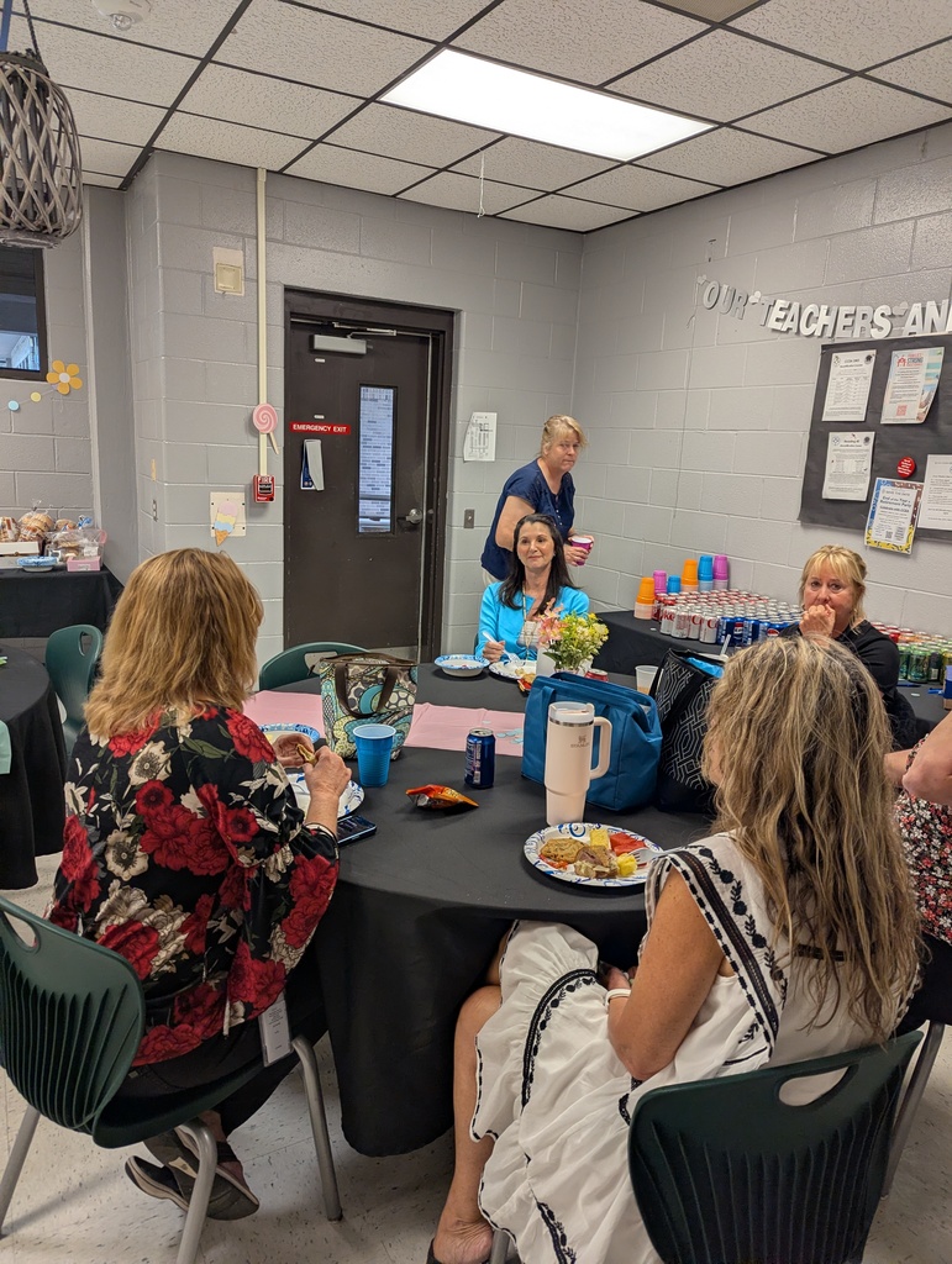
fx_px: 878
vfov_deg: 71.5
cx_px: 476
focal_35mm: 24
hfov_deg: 56.9
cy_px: 632
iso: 113
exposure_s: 1/120
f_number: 1.85
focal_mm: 6.81
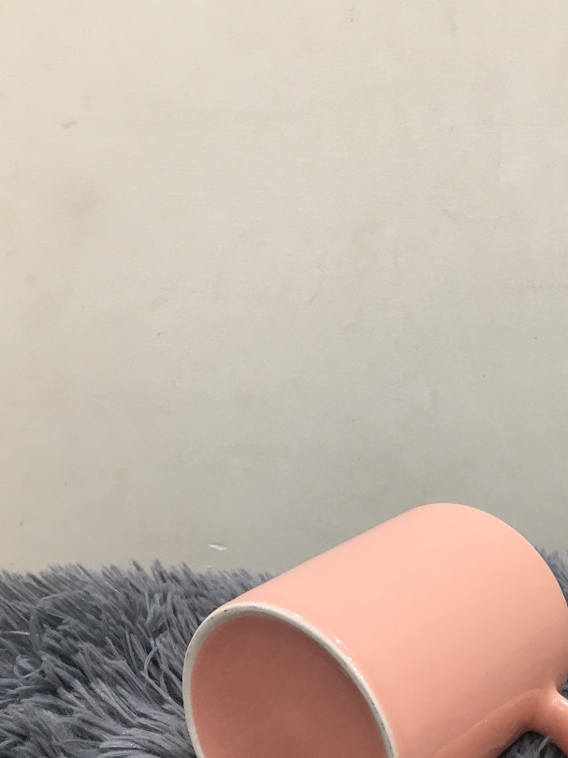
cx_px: 403
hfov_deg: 33.1
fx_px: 941
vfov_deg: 43.5
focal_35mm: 43
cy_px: 471
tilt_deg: -15.1
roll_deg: +1.1
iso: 80
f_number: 2.2
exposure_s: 1/33
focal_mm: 4.15
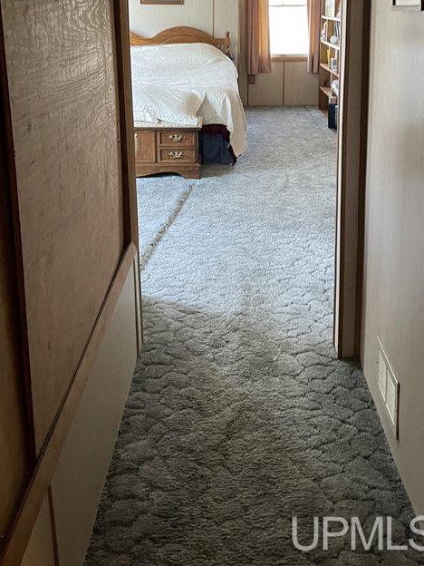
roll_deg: +0.2
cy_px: 143
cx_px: 216
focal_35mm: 40
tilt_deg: -12.2
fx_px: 653
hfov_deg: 36.0
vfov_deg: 45.2
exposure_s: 1/60
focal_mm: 4.2
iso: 250
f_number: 1.6
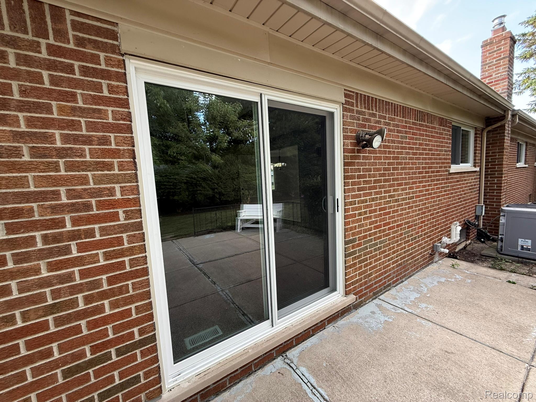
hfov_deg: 102.1
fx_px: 217
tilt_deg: -7.0
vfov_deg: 85.7
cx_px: 268
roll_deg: +2.1
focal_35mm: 14
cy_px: 201
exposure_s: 1/99
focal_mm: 2.22
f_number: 2.2
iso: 100
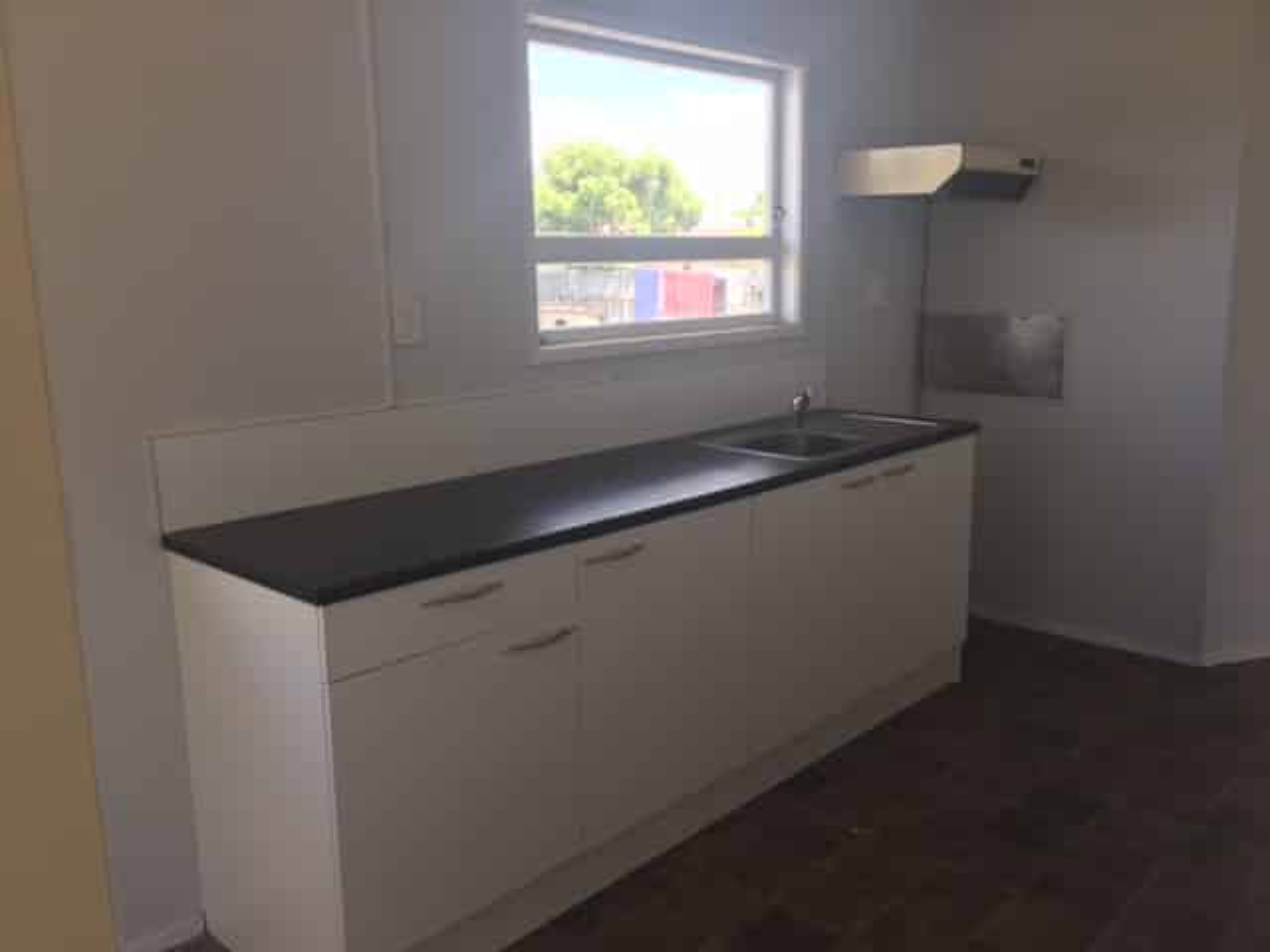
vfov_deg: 48.2
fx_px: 1064
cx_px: 635
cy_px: 476
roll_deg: +1.8
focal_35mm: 29
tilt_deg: -9.5
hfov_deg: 61.7
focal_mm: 4.15
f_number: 2.2
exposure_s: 1/100
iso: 25
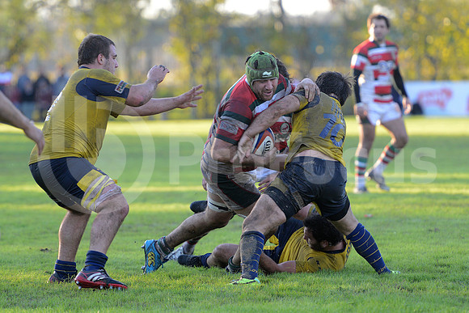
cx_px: 234
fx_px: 3388
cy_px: 156
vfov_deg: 5.3
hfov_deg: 7.9
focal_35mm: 260
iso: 1250
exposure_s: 1/500
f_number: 4
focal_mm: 260
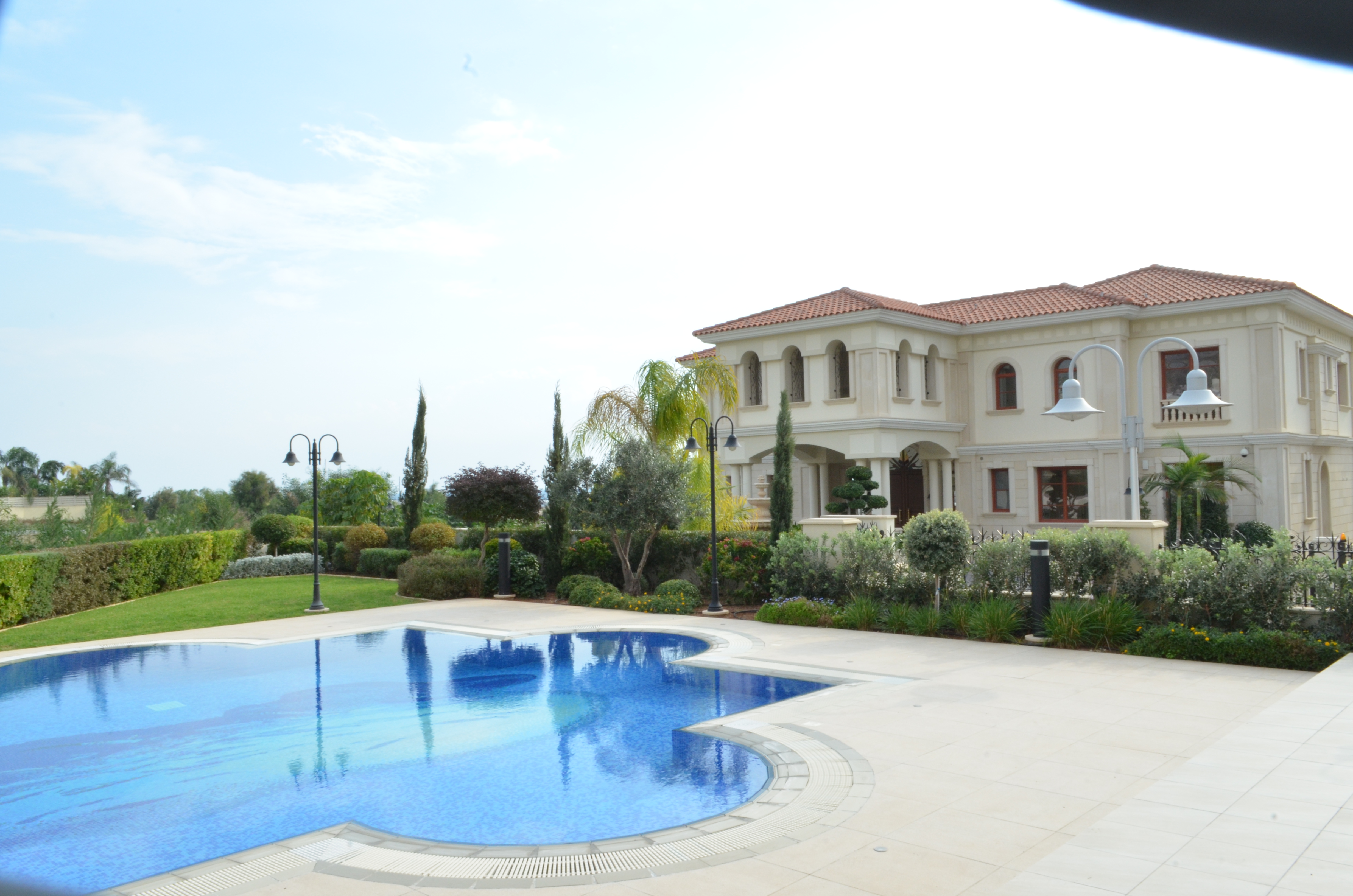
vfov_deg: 47.7
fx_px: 1013
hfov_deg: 67.5
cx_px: 676
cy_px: 448
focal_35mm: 27
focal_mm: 18
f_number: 22
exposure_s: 1/80
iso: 640
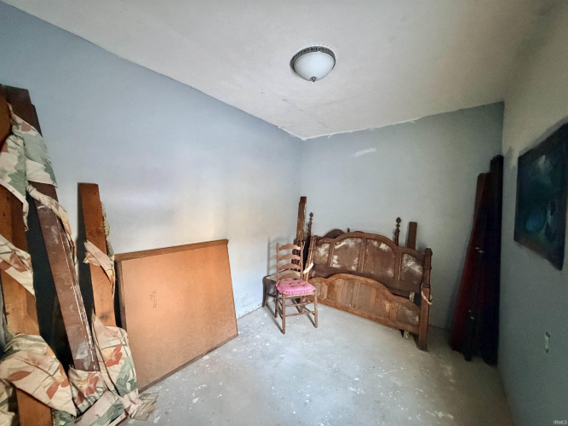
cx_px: 284
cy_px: 213
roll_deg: -0.9
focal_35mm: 14
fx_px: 230
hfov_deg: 102.1
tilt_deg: -2.5
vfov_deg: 85.7
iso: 1250
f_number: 2.2
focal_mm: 2.22
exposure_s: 1/40
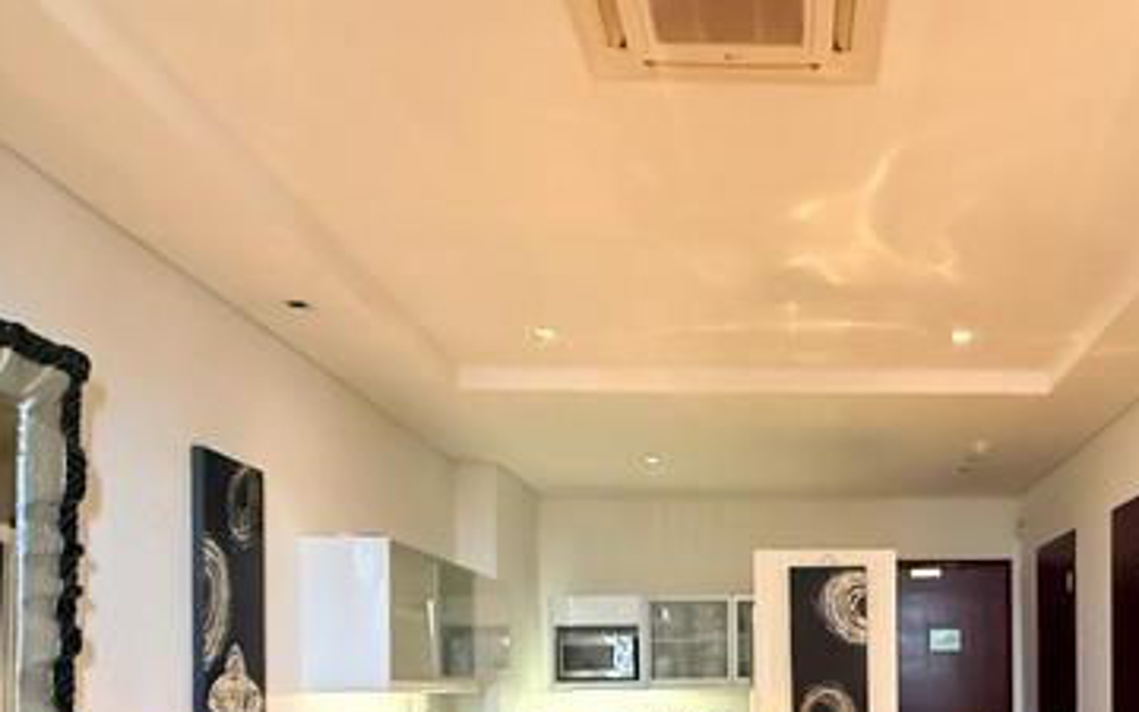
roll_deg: +1.0
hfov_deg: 55.4
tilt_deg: +0.7
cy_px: 693
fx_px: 1024
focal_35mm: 33
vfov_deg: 35.1
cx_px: 851
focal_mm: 2.22
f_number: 2.2
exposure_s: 1/50
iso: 1250
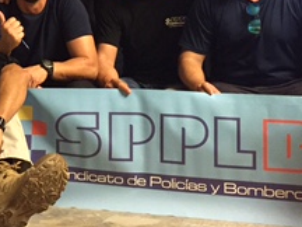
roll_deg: -1.7
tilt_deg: +5.6
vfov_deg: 16.7
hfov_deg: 22.1
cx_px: 17
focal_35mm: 86
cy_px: -14
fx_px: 750
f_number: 2.2
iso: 320
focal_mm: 4.15
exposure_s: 1/17
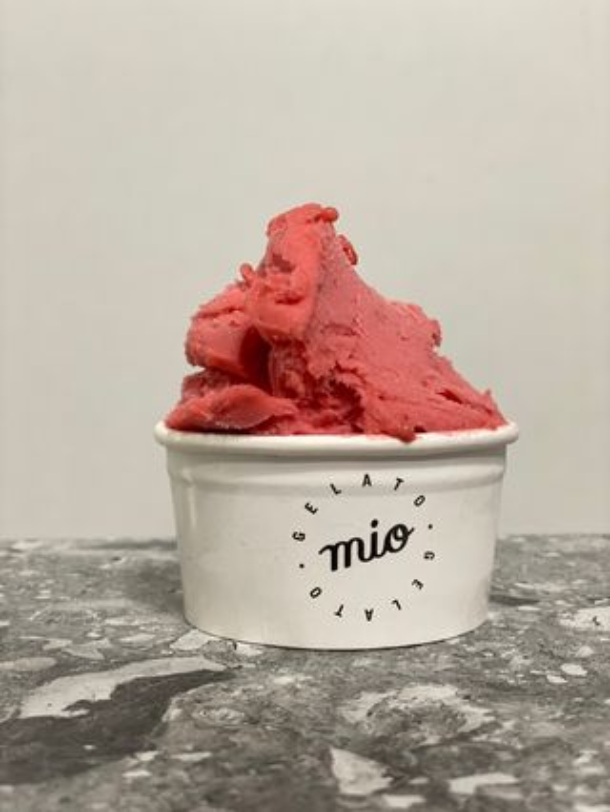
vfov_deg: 36.8
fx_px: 1221
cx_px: 305
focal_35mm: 52
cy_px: 406
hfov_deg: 28.1
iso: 125
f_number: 2
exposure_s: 1/50
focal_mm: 6
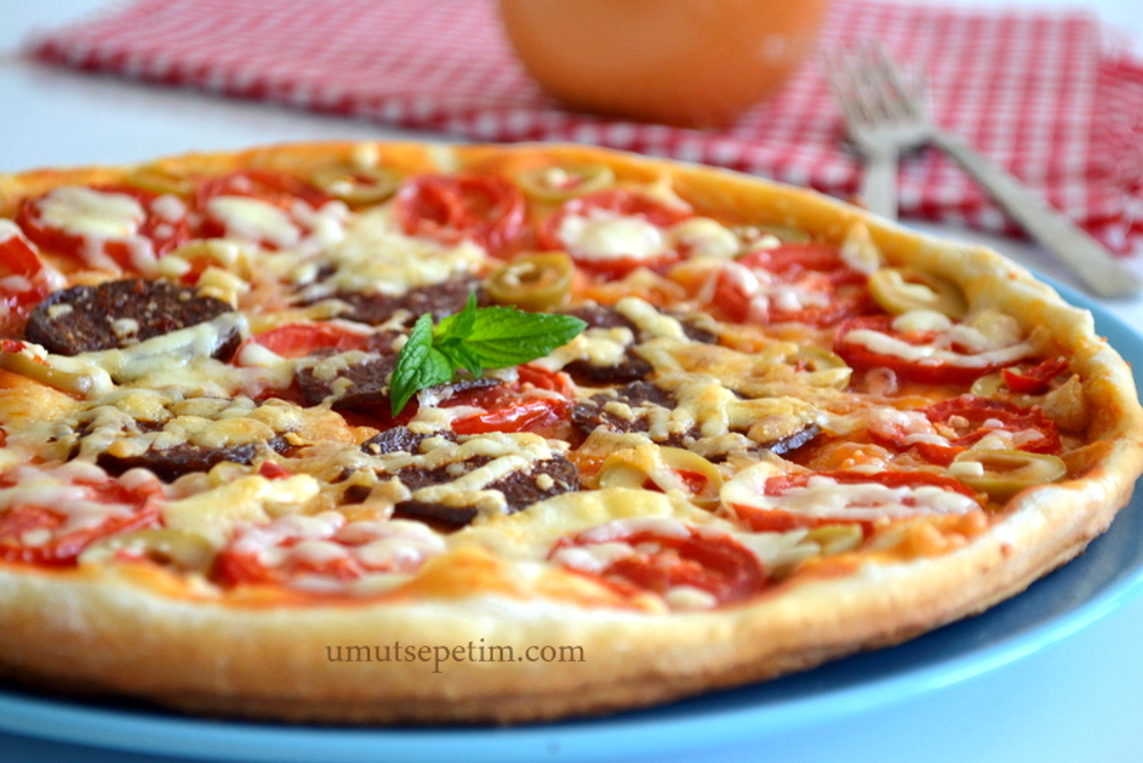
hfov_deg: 24.6
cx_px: 572
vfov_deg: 16.6
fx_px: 2620
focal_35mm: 82
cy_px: 382
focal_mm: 55
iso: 400
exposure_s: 1/80
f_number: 5.6
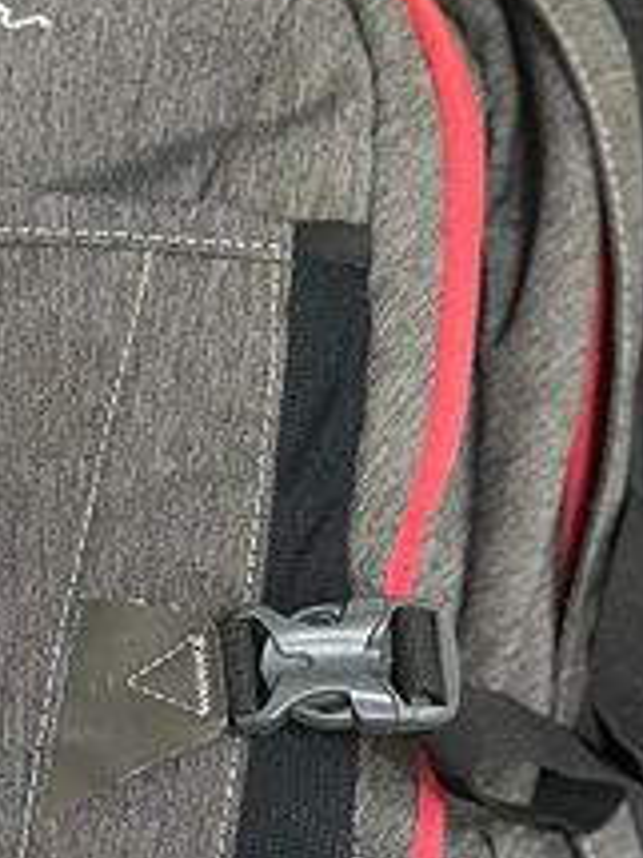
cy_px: 750
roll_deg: -0.5
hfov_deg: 11.0
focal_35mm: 134
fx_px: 3322
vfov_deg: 14.6
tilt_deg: -5.5
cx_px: 92
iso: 640
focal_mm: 6.86
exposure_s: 1/40
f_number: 1.78
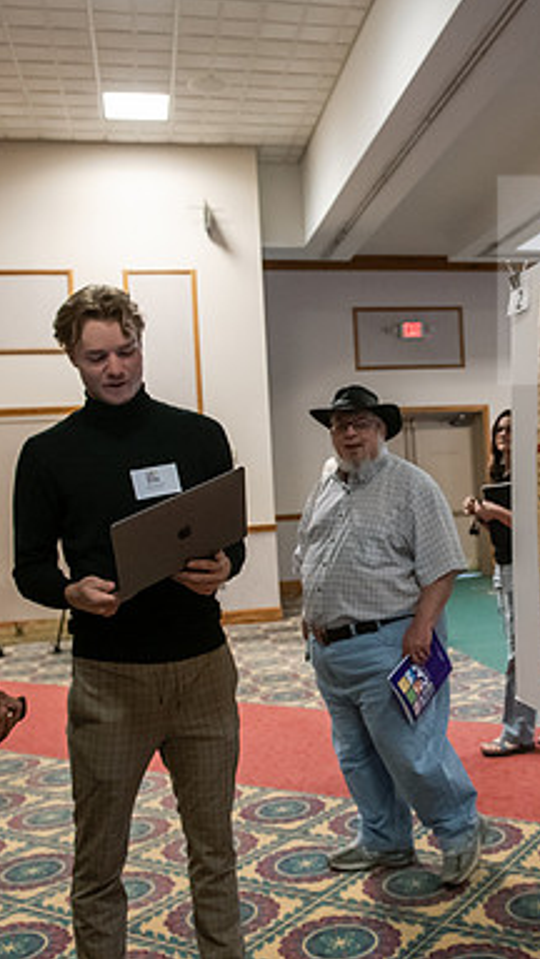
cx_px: 422
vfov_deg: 52.8
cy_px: 478
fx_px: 967
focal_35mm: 38
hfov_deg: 30.5
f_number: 3.5
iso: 3200
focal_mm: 24
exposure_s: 1/200
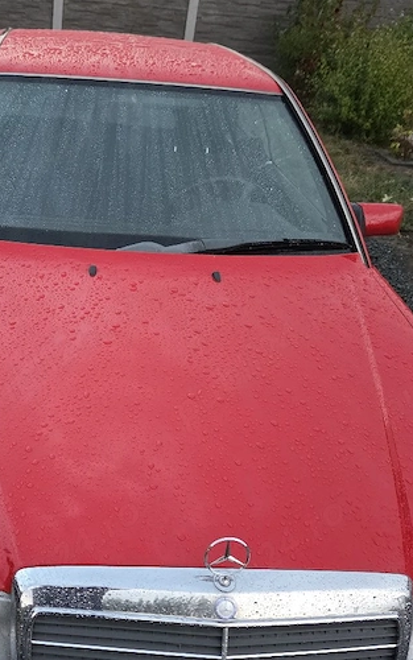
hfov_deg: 32.2
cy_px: 391
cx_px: 107
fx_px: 702
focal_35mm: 39
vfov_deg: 50.1
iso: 1250
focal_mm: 5.4
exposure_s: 1/101
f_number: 1.8
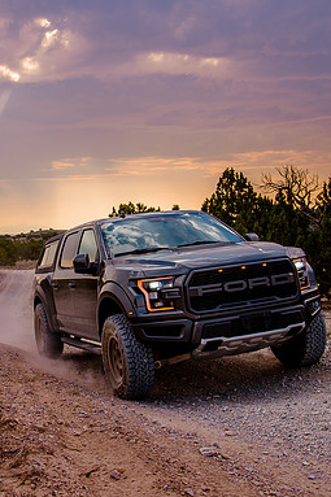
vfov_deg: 41.1
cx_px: 106
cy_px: 247
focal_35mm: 48
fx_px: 663
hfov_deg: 27.8
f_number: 5.6
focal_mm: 30
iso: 200
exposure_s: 1/400
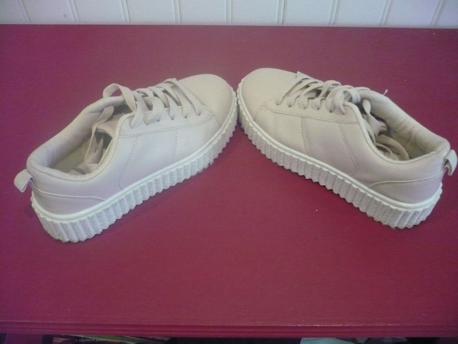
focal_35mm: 35
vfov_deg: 40.7
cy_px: 172
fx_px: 463
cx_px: 229
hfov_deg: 52.6
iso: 800
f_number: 2.8
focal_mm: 5.8
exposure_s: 1/60
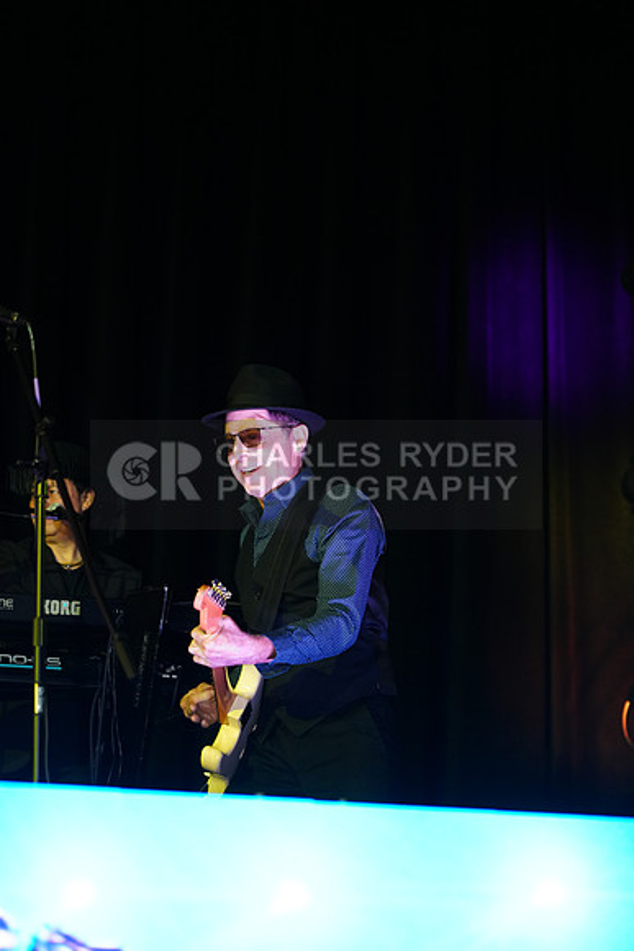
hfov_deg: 13.2
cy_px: 476
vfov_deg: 19.6
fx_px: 2745
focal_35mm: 104
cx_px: 317
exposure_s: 1/250
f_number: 4
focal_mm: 104
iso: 1600
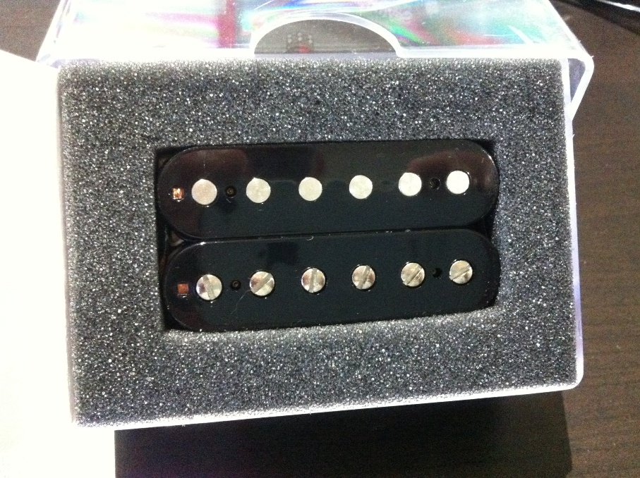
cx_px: 320
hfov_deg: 52.7
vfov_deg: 40.6
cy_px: 239
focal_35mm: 35
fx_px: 646
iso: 1000
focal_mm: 3.85
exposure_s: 1/15
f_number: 2.8
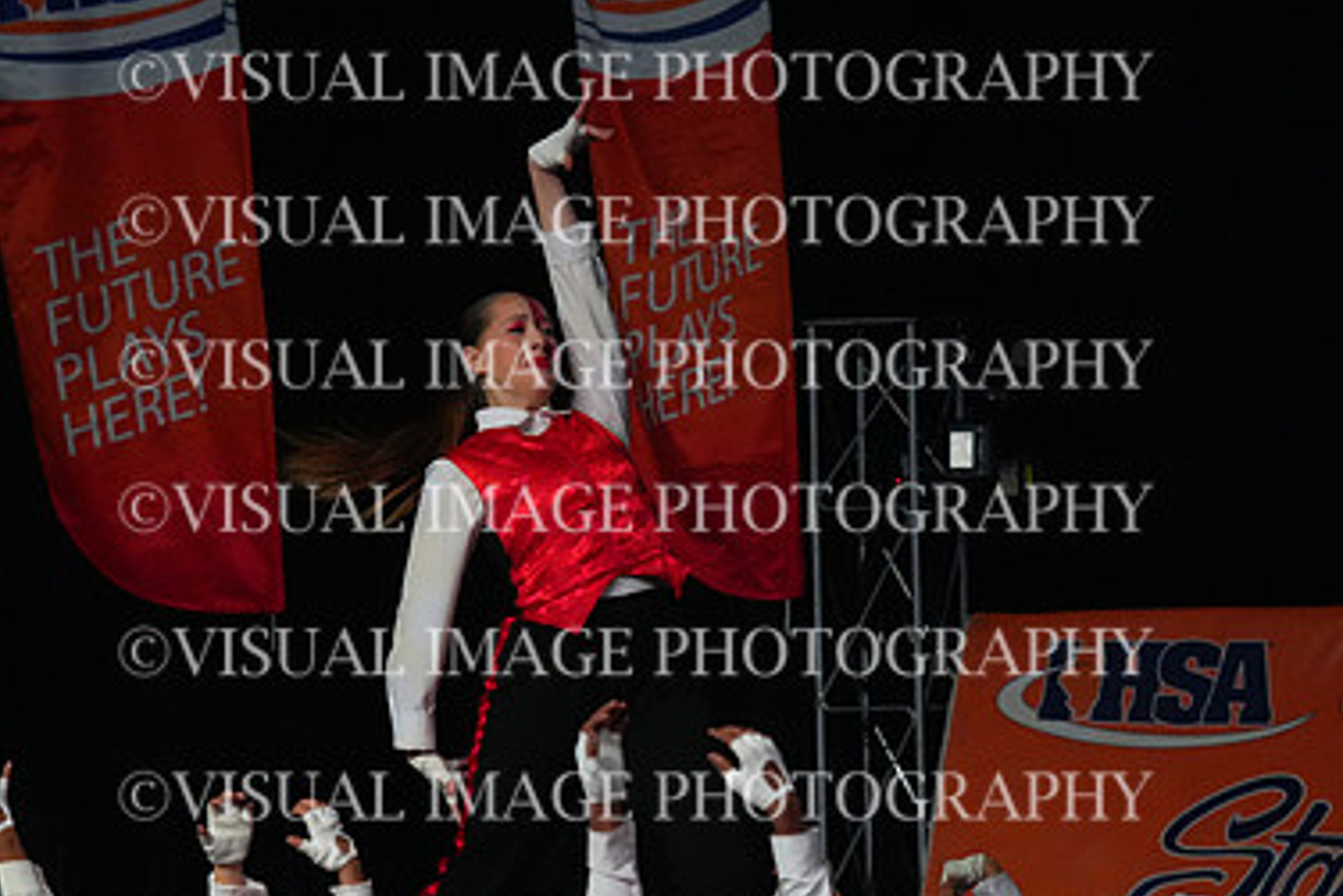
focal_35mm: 401
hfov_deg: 5.1
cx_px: 636
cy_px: 580
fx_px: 14964
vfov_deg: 3.4
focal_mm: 260
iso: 12800
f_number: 5.6
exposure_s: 1/1000
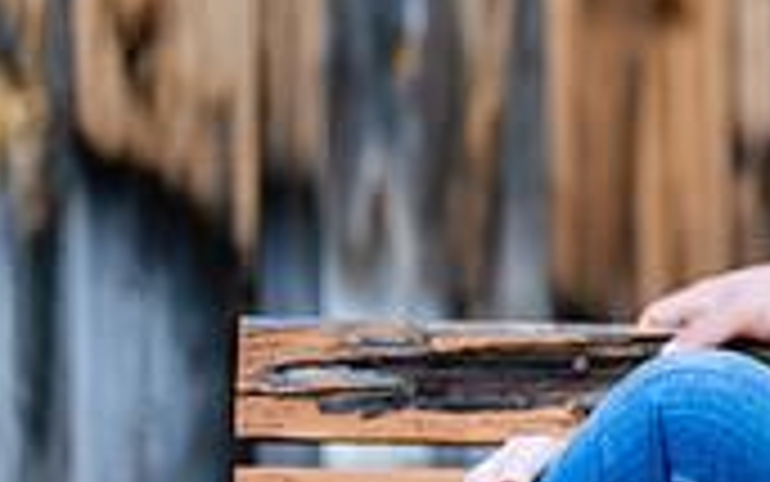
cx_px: 1502
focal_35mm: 207
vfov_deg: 6.3
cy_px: 244
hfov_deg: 9.5
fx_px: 4345
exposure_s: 1/800
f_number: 1.2
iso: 160
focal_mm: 50
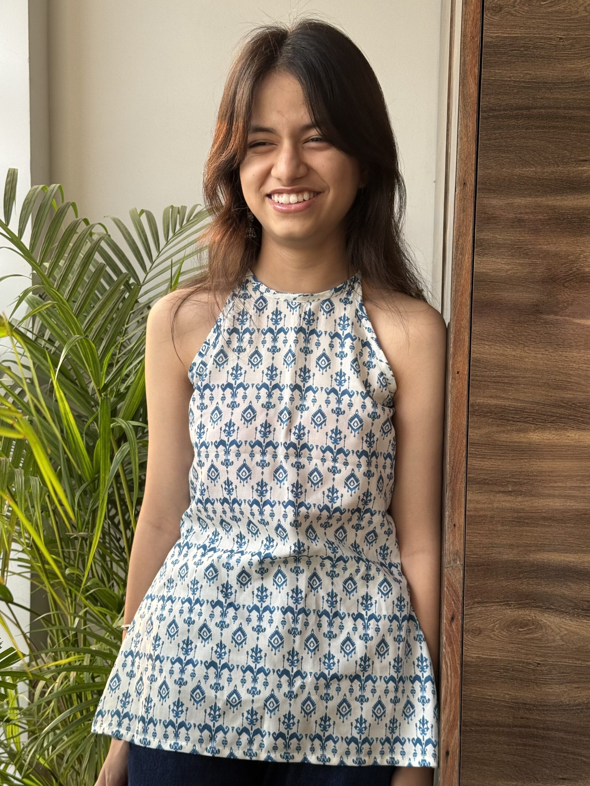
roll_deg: -0.7
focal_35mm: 48
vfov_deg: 39.7
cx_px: 295
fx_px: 1091
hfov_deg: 30.3
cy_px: 393
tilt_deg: -4.1
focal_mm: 6.76
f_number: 1.78
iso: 64
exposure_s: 1/159
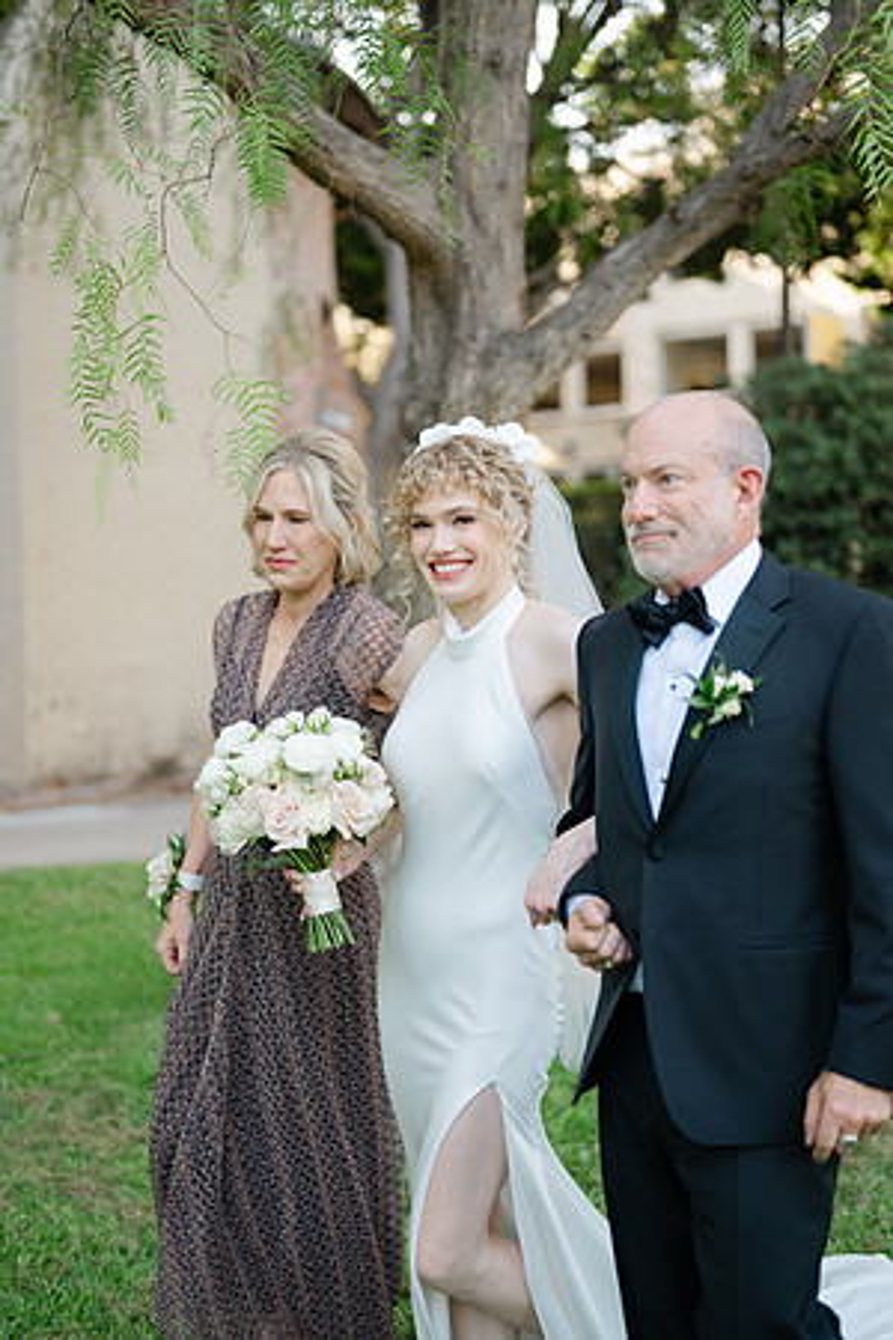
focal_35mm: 50
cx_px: 446
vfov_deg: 39.6
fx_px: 1860
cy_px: 670
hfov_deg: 27.0
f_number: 1.8
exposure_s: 1/400
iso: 100
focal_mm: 50
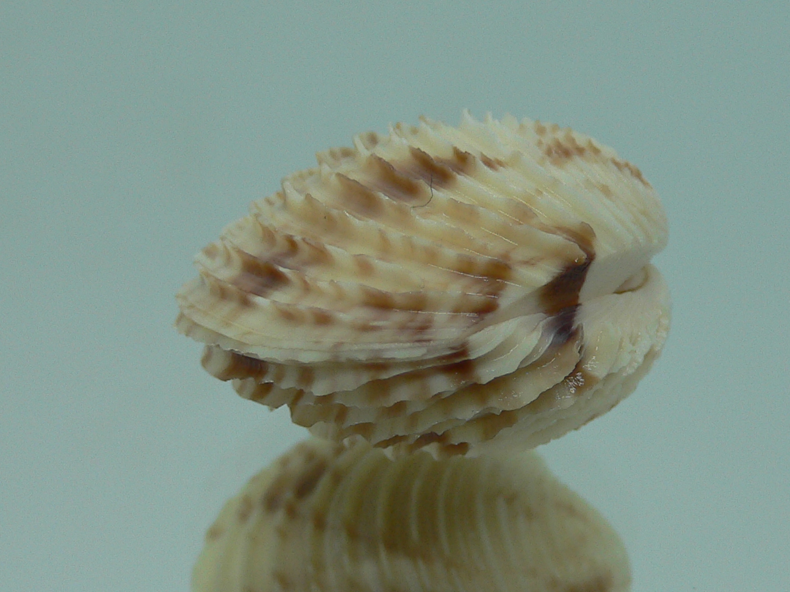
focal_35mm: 59
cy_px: 399
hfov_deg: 32.7
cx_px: 431
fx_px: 1346
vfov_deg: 24.7
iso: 80
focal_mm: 4.6
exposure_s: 1/60
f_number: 2.8
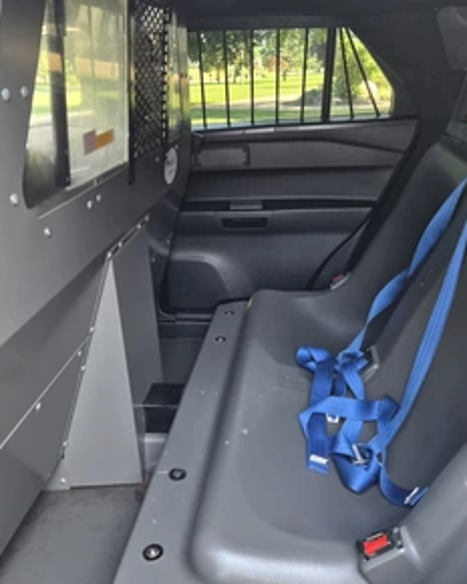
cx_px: 234
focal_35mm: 31
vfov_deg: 57.2
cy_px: 300
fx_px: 536
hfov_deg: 47.1
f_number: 1.8
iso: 250
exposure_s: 1/180
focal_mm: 5.4
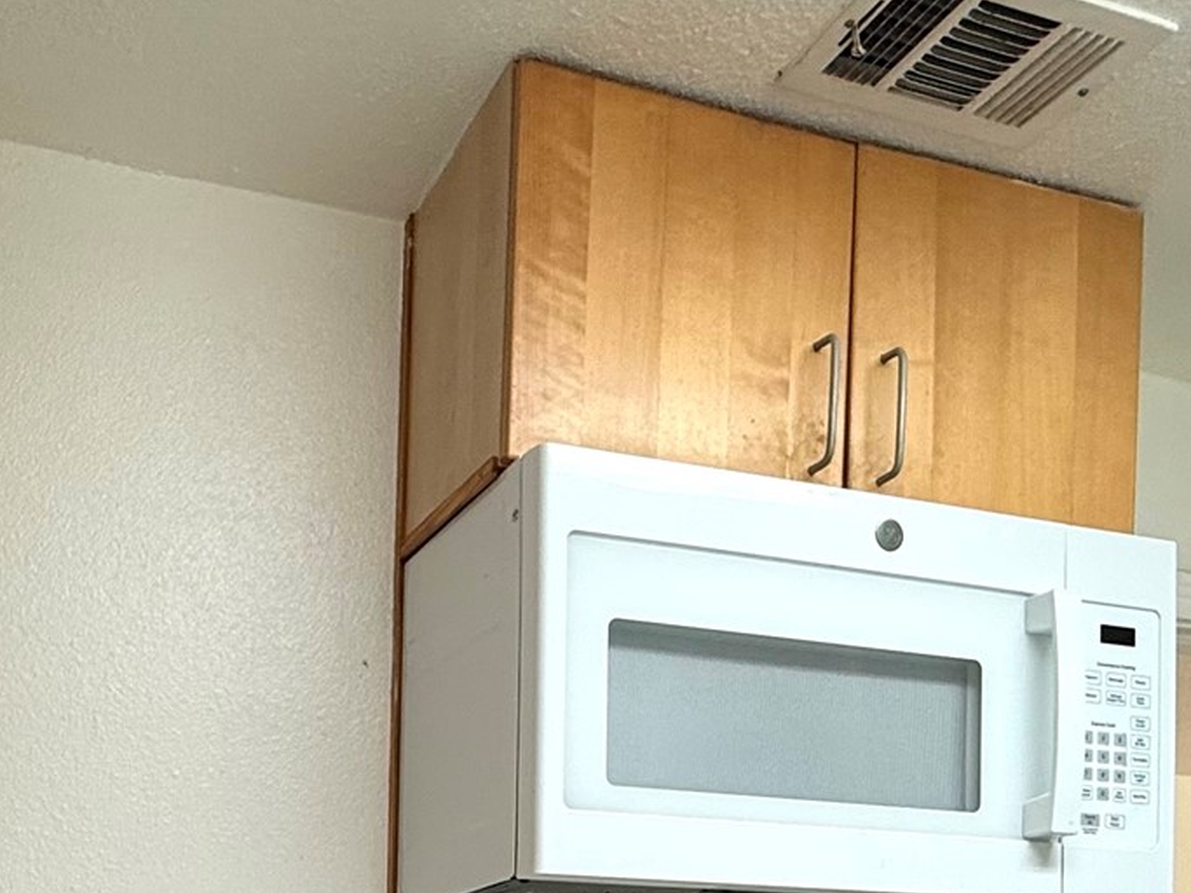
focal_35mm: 42
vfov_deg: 30.5
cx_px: 420
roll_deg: -1.7
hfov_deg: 44.3
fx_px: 1445
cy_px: 998
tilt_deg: +1.0
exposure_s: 1/120
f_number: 2.2
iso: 125
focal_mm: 2.22
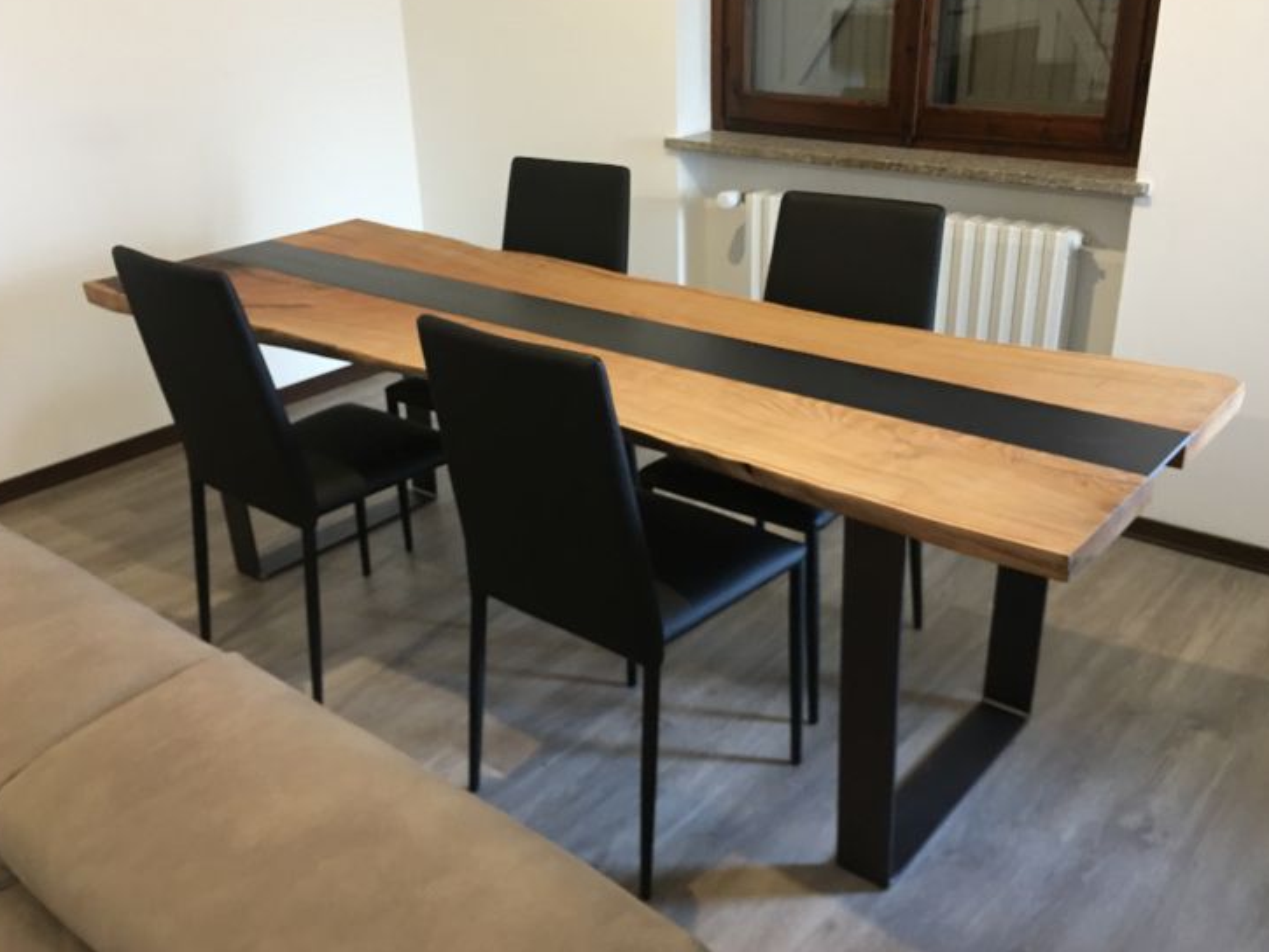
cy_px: 471
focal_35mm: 32
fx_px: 1173
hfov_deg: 56.8
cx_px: 648
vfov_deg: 44.2
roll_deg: +1.4
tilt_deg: -22.2
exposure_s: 1/8
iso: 100
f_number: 2.2
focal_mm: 4.15
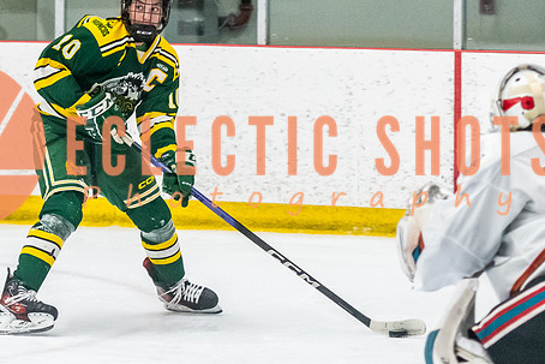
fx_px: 4482
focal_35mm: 296
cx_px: 198
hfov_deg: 7.0
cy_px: 201
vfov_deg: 4.6
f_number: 2.8
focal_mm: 90
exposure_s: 1/800
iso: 4000
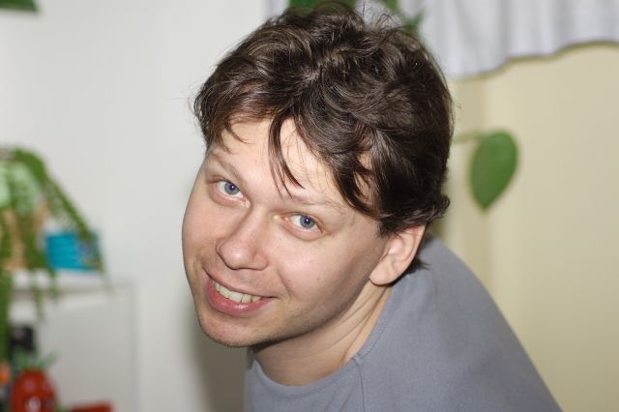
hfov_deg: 15.2
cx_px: 310
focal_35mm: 135
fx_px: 2320
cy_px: 206
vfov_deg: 10.1
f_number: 4.2
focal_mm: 90
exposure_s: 1/400
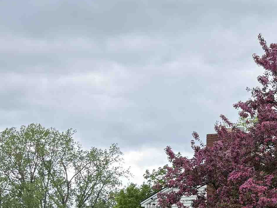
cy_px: 264
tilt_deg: -1.6
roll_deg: -0.5
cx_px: 363
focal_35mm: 78
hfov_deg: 22.3
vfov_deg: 17.8
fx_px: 624
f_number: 1.78
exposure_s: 1/261
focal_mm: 6.76
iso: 100
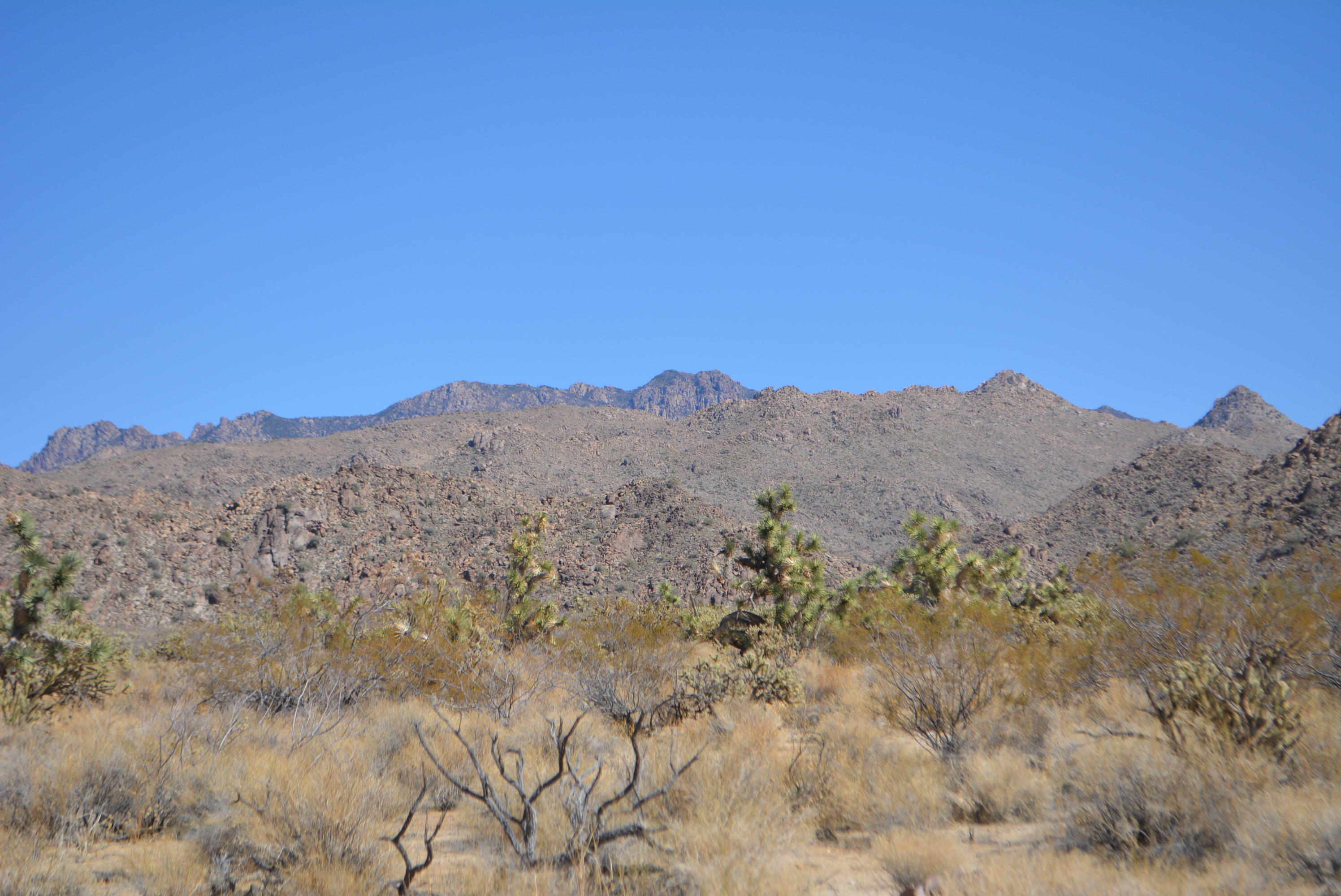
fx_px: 3075
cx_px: 670
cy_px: 448
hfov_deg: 24.6
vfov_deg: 16.6
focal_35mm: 82
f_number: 7.1
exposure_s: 1/1600
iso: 400
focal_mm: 55
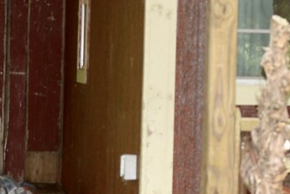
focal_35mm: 210
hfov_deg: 9.8
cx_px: 241
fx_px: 1693
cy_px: 48
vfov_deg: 6.5
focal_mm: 34
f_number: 3.8
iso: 320
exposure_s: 1/100
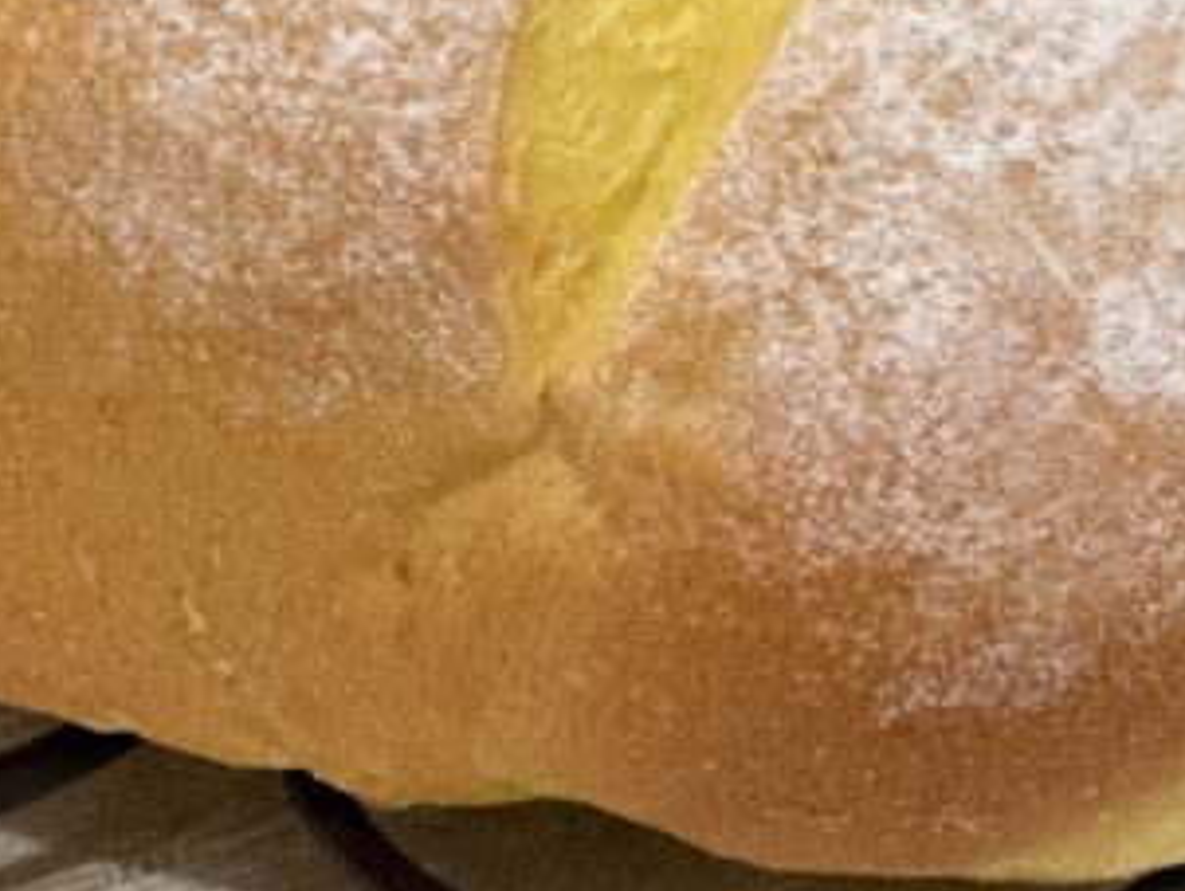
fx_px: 8942
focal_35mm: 261
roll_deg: +3.0
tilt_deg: -31.1
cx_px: 973
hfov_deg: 7.6
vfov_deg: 5.6
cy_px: -487
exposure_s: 1/50
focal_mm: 9
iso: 400
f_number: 2.8
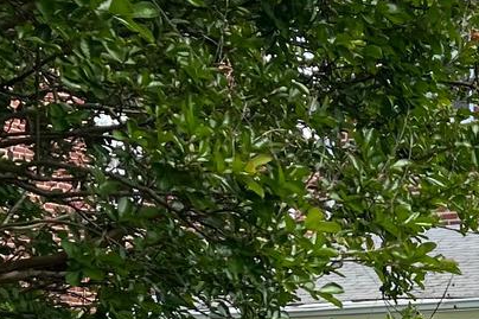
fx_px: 1822
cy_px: 427
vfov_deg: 9.8
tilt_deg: +0.1
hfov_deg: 14.4
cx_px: 602
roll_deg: +0.0
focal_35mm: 137
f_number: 1.6
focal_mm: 5.1
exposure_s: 1/684
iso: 50
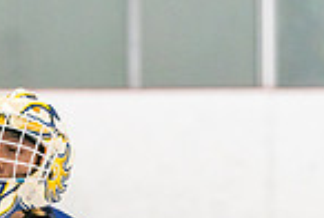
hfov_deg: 4.5
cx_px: -27
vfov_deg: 3.0
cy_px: 357
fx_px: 4076
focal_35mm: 452
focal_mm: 114
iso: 3200
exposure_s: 1/1250
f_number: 2.8
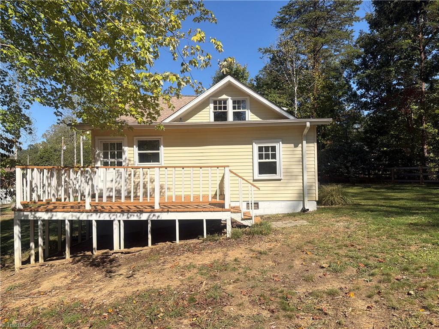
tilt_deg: +2.0
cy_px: 164
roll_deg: +0.4
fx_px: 304
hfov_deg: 71.6
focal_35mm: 24
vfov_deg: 56.8
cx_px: 220
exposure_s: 1/3279
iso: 80
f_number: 1.78
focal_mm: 6.76
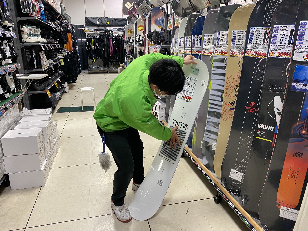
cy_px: 116
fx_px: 231
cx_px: 154
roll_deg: +0.1
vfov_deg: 53.1
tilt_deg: -16.4
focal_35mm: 26
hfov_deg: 67.3
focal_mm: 4.25
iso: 100
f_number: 1.8
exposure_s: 1/50
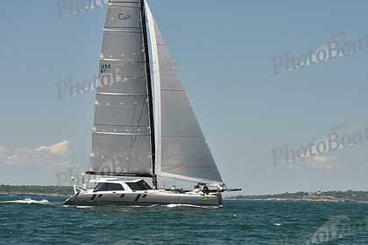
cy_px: 110
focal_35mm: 142
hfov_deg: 14.4
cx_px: 226
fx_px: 1451
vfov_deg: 9.7
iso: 320
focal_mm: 102
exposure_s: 1/1250
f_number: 4.5
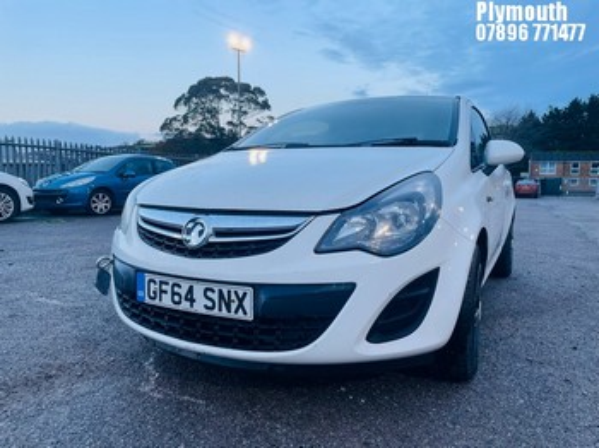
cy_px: 224
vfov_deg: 53.0
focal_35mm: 26
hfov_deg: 67.3
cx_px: 300
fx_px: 450
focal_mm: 4.2
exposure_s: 1/100
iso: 50
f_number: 1.6
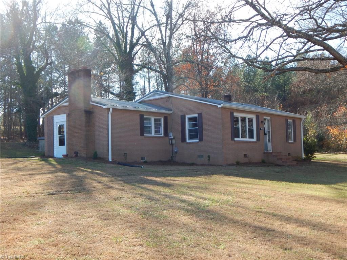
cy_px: 130
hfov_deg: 43.9
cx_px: 174
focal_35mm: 43
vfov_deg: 33.6
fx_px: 431
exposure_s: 1/400
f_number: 3.6
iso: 125
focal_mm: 7.7
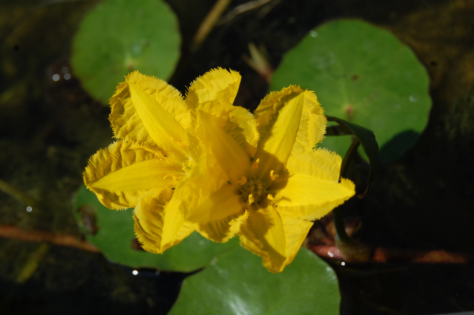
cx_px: 237
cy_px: 158
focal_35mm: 82
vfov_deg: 16.5
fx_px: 1085
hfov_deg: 24.6
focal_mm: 55
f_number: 11
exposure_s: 1/500
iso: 200
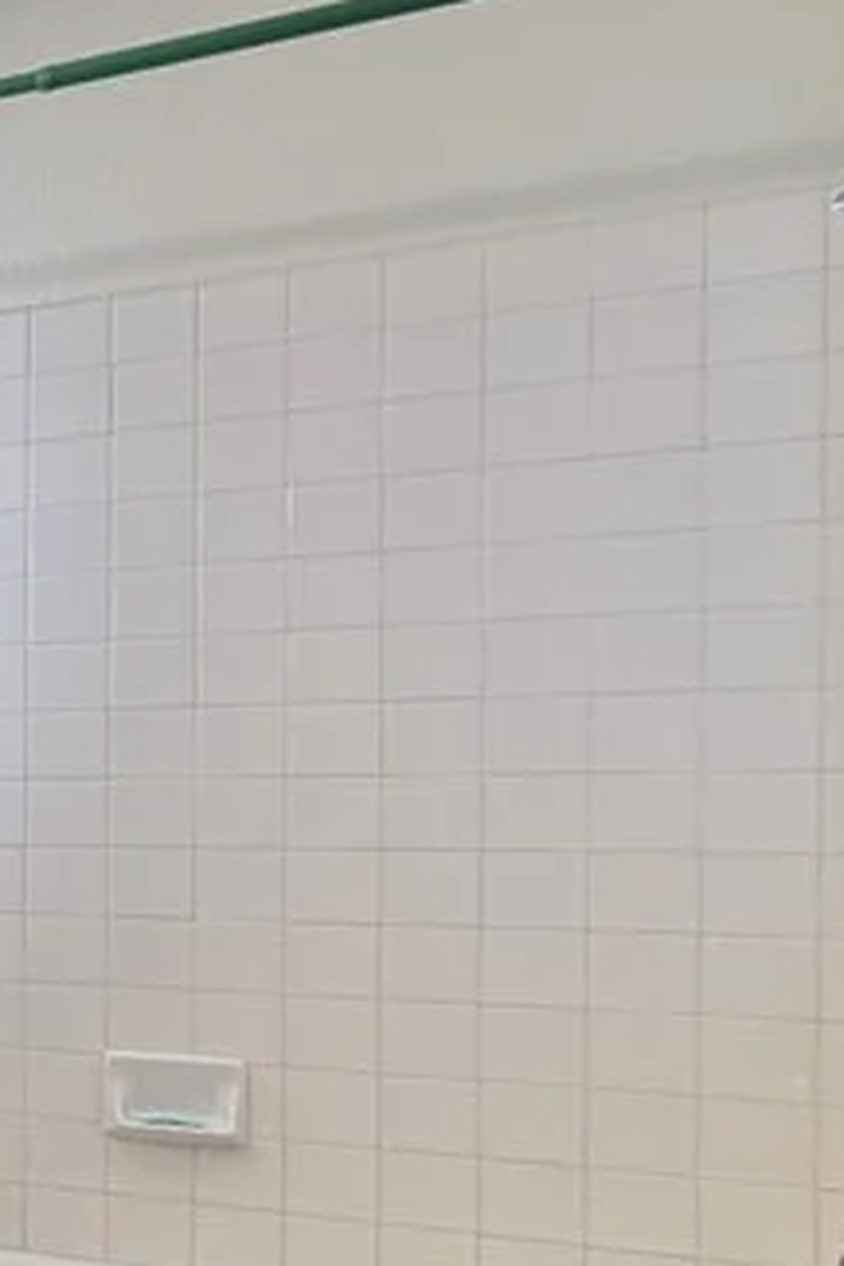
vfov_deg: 42.3
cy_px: 824
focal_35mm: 46
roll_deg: +0.9
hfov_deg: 17.3
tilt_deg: -0.1
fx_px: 1618
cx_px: -977
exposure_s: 1/60
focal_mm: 2.22
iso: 200
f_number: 2.2
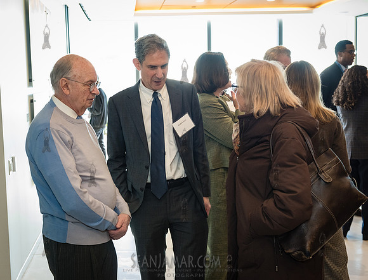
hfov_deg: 36.4
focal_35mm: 52
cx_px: 158
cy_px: 140
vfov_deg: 28.1
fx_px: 559
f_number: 4.5
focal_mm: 48
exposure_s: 1/160
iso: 2000
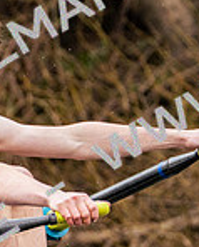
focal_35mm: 1274
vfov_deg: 1.5
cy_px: 198
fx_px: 9350
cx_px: -30
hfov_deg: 1.2
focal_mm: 347
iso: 2500
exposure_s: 1/2000
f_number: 6.3
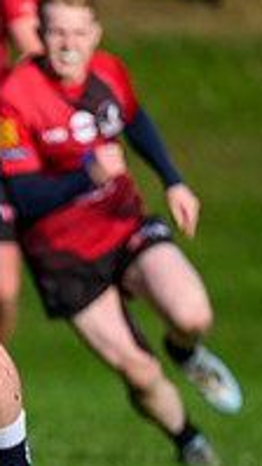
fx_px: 26123
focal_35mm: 2116
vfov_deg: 1.0
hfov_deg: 0.6
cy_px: 369
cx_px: -362
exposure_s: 1/8000
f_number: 3.2
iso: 500
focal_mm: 400
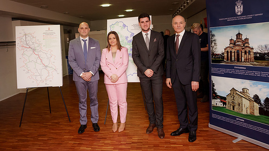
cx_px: 116
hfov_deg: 66.5
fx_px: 204
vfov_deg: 40.5
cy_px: 61
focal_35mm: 29
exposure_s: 1/250
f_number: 4
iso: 2500
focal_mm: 24
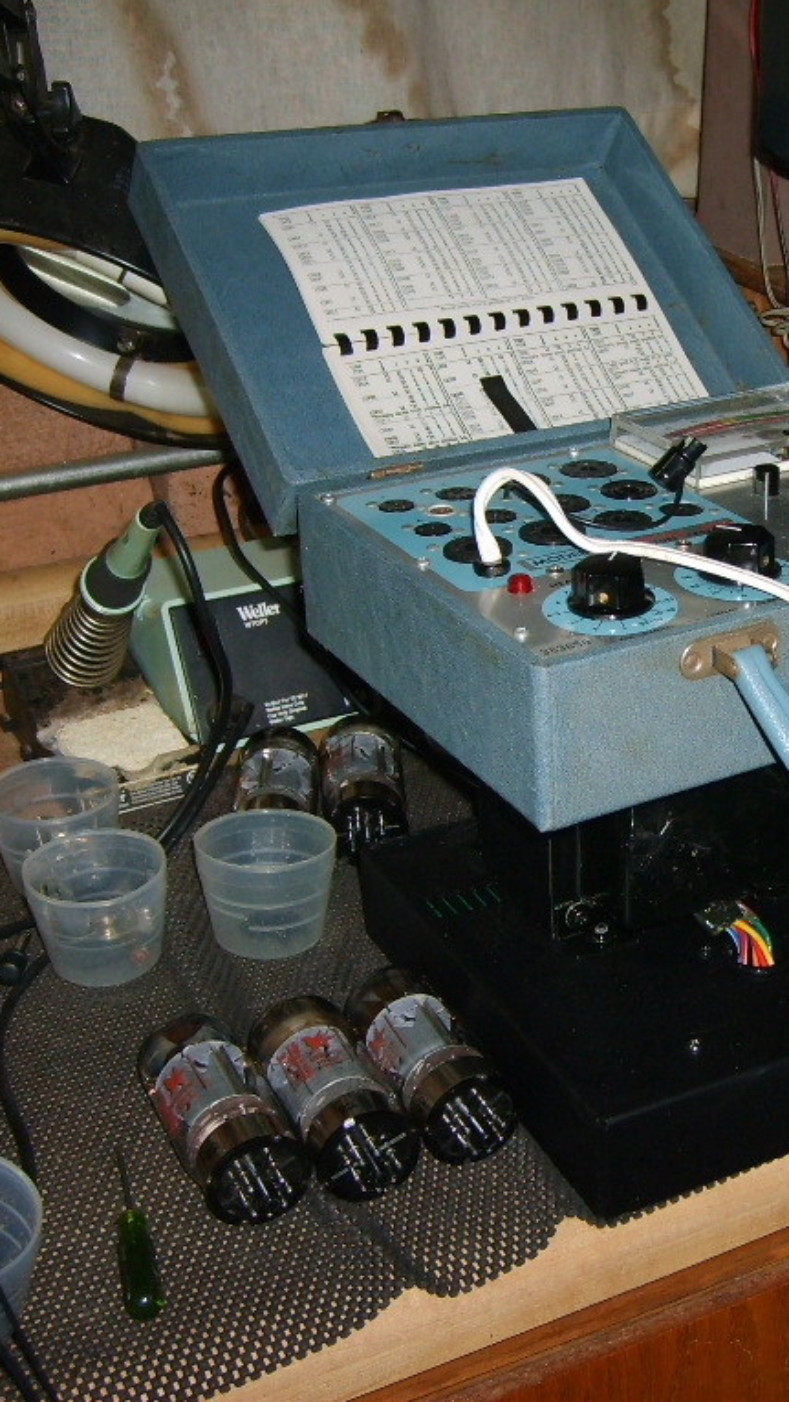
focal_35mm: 51
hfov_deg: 22.9
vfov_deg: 40.6
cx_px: 719
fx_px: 1896
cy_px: 701
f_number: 2.8
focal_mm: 5.8
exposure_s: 1/30
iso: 100
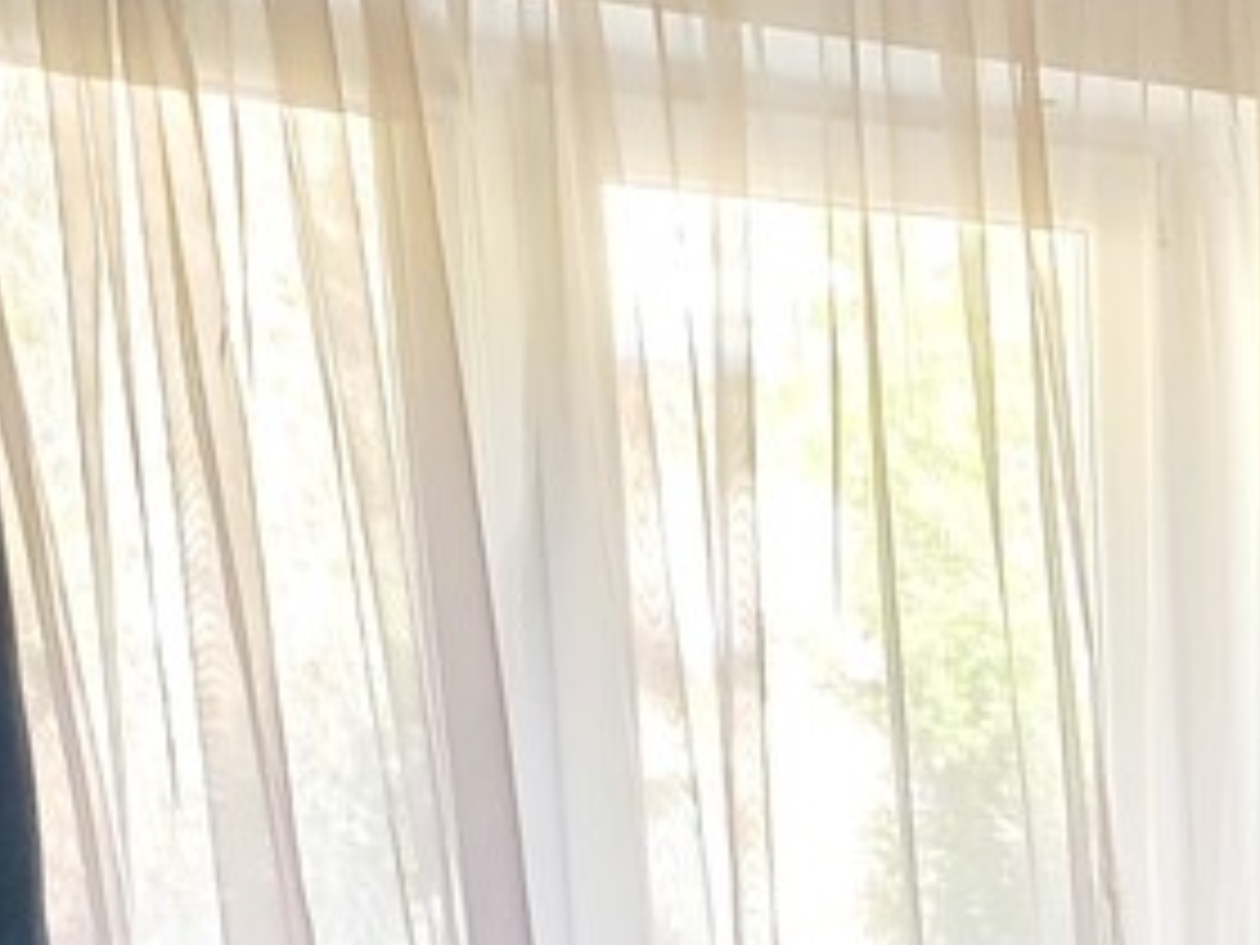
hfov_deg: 18.6
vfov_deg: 14.0
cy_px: 1638
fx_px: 3458
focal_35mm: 95
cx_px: 1822
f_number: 2.4
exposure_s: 1/50
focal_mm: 4.32
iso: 160
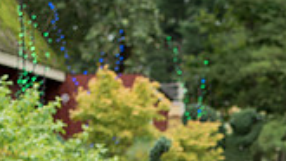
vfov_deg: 6.5
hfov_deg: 11.4
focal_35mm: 184
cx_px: 354
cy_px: 274
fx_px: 1396
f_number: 2.8
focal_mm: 50
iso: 400
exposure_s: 1/1000
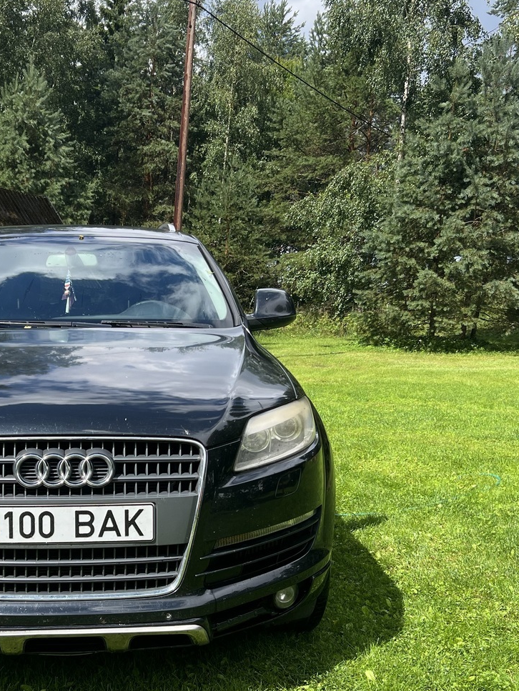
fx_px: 859
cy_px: 441
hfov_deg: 32.9
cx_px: 122
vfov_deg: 43.4
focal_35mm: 43
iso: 50
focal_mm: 5.7
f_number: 1.5
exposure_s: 1/1645
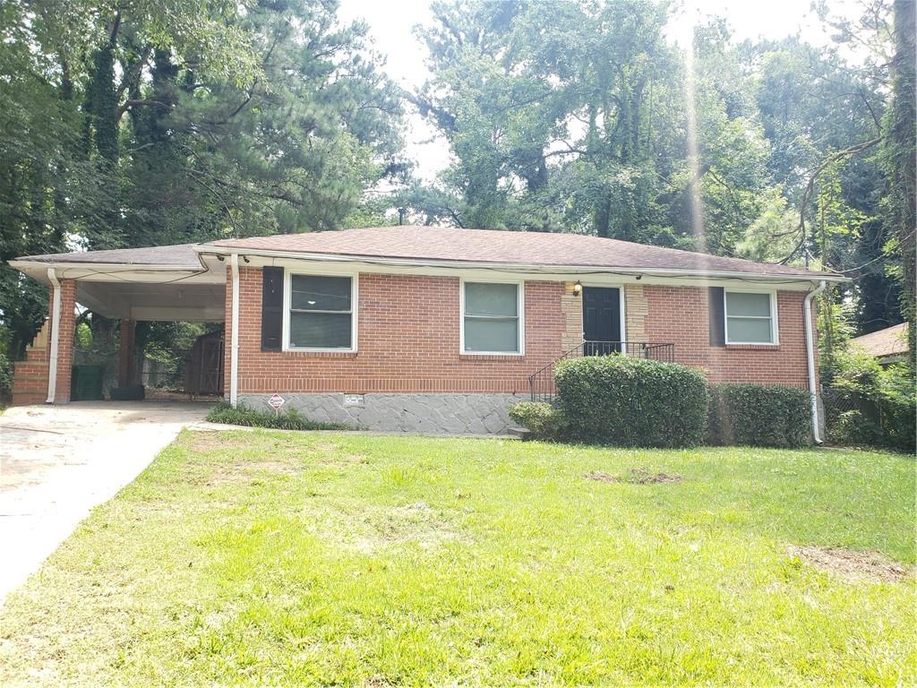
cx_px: 458
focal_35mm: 26
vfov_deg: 53.1
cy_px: 344
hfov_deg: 67.3
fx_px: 689
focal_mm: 4.3
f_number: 2.4
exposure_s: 1/120
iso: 64
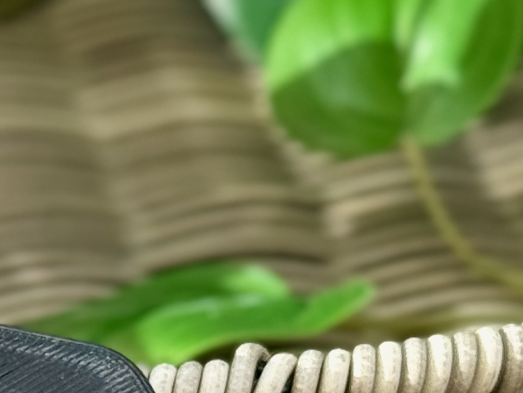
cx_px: -587
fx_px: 3778
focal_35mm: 250
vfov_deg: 5.9
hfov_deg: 7.5
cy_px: 569
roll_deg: +4.9
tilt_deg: -32.5
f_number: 1.78
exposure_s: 1/457
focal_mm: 6.76
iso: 64
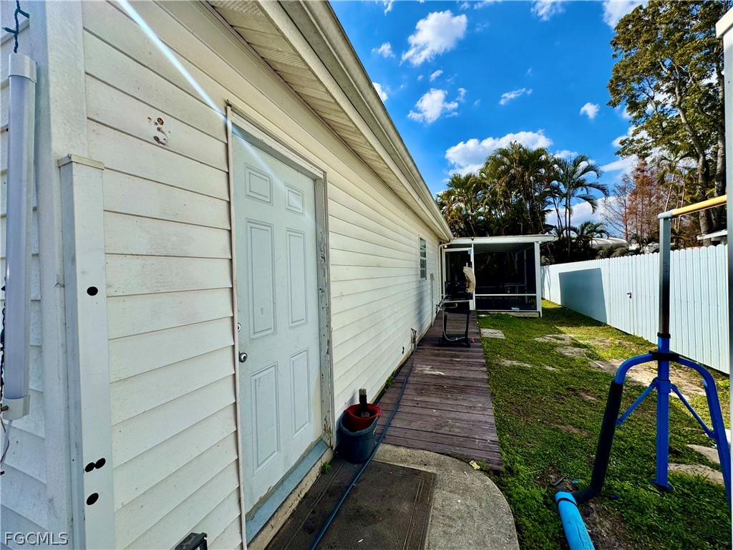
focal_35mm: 14
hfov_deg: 102.1
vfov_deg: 85.7
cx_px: 366
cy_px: 275
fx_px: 296
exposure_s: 1/2273
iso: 40
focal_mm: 2.22
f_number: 2.2
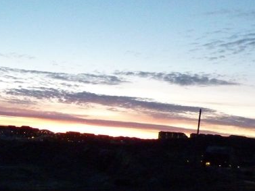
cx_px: 1
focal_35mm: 53
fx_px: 391
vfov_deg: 26.8
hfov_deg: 33.2
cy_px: 165
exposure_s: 1/25
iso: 800
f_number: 3.3
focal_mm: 4.1
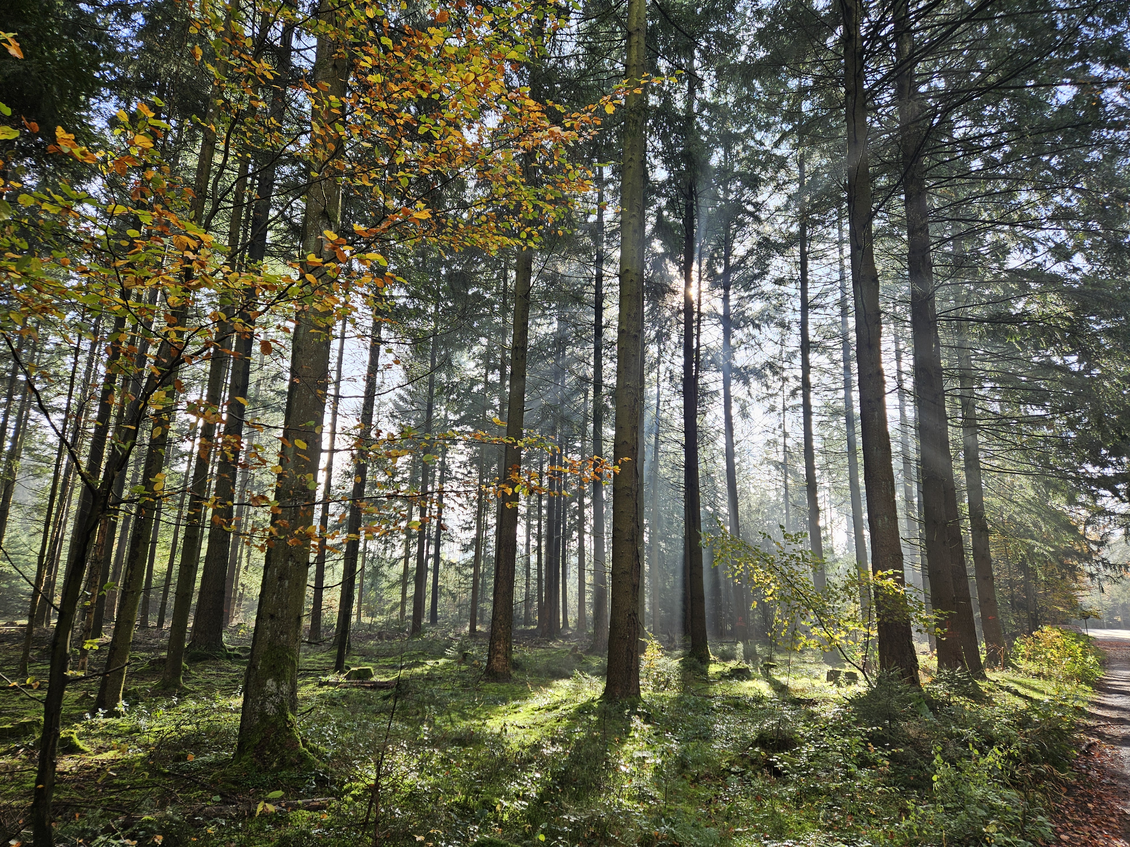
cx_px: 565
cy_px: 424
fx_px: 751
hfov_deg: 73.9
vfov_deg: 58.9
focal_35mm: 23
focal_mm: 5.4
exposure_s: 1/194
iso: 25
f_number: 1.8
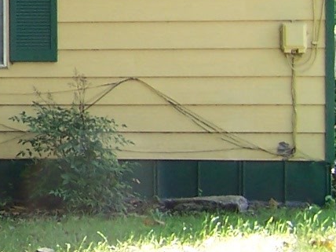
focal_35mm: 182
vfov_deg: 8.0
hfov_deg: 10.1
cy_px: -99
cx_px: -338
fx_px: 1767
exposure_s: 1/100
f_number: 2.8
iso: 80
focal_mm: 6.3
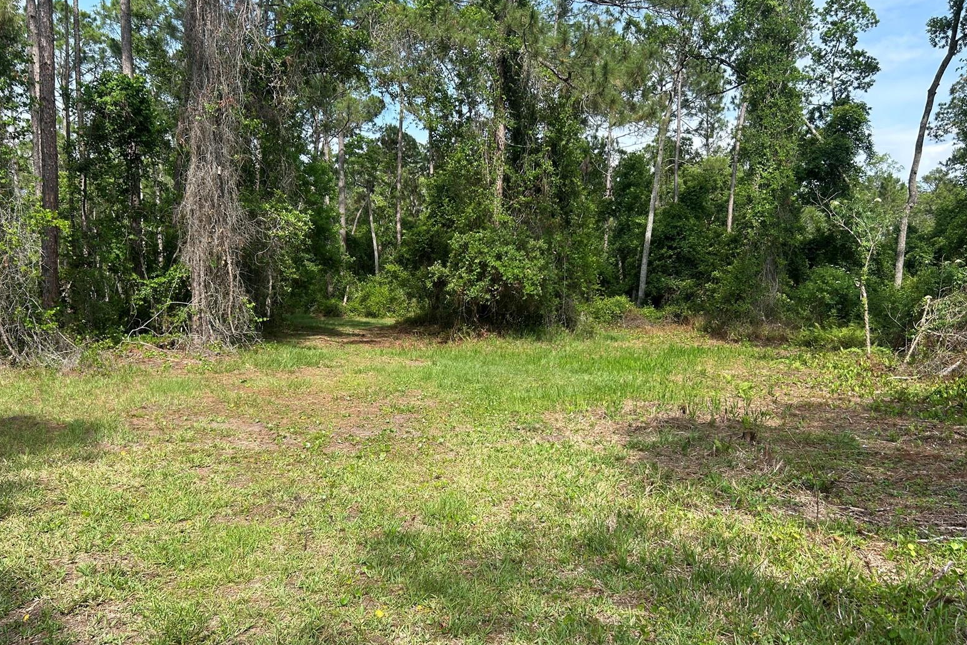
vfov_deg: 46.3
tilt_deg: -6.5
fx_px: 752
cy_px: 369
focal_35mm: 28
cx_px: 479
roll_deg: +0.2
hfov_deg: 65.5
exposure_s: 1/1669
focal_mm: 5.7
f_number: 1.5
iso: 50
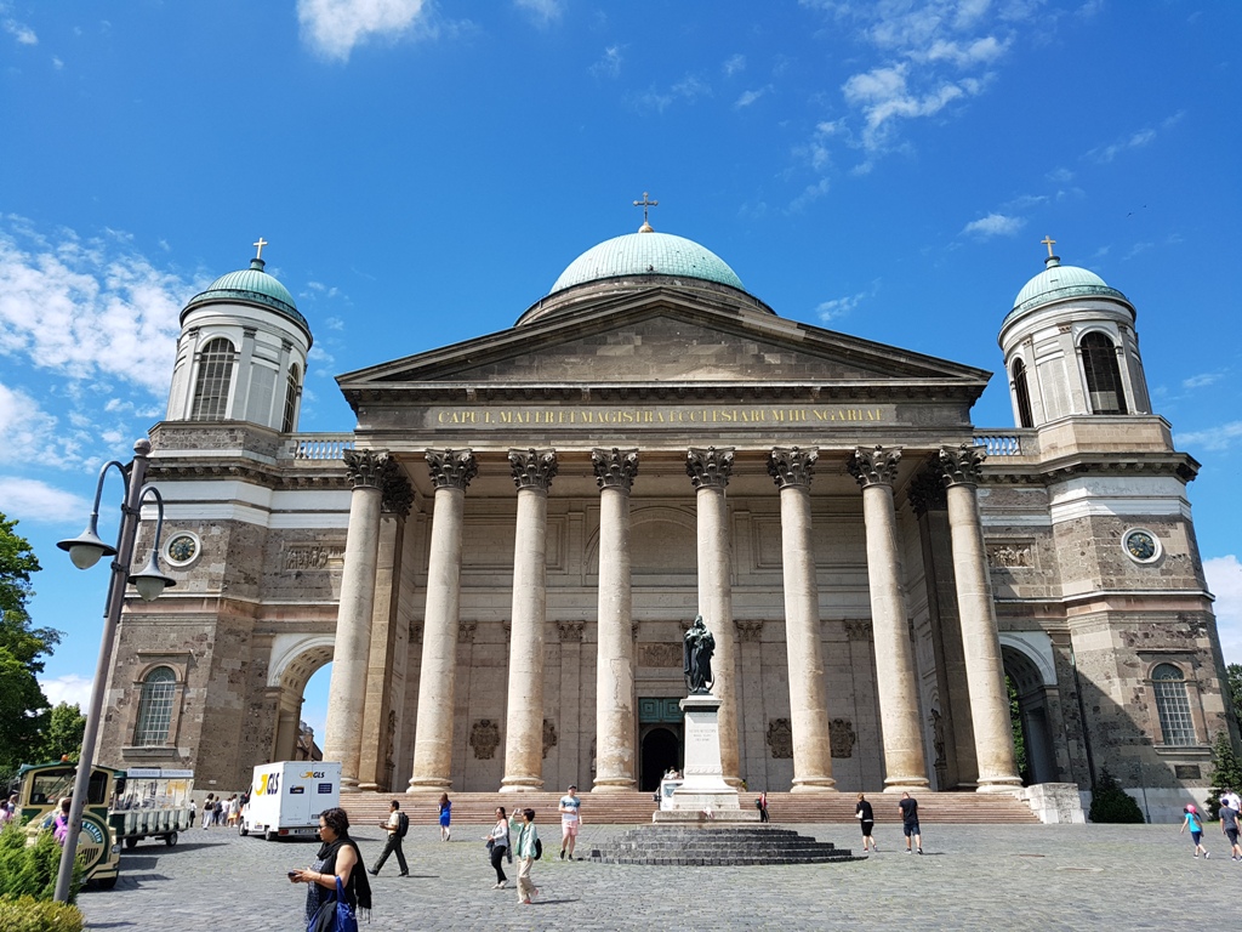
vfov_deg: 53.1
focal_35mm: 26
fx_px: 933
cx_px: 621
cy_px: 466
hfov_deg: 67.3
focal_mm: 4.2
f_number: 1.7
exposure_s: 1/1992
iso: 50
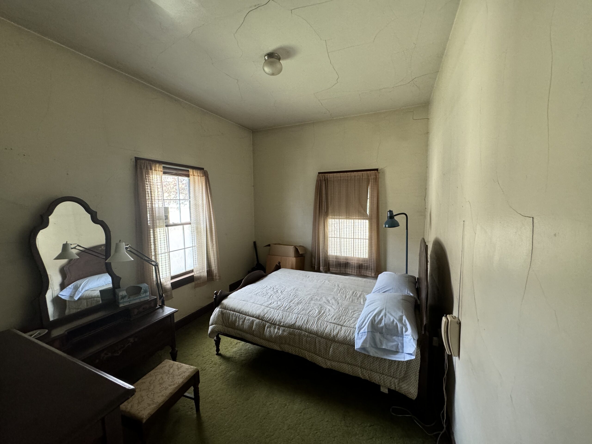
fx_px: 239
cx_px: 296
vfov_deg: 85.7
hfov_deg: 102.1
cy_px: 222
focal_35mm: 14
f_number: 2.2
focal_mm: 2.22
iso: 250
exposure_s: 1/99
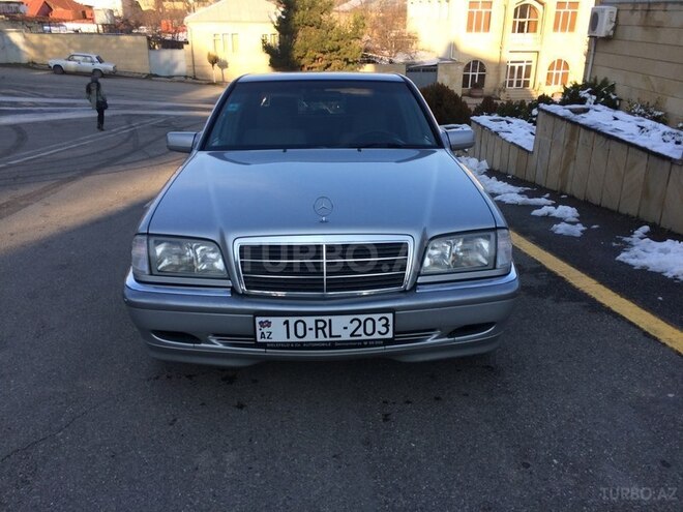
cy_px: 256
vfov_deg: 48.2
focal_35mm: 29
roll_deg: -0.1
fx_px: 572
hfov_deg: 61.7
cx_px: 342
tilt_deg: -24.9
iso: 32
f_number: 2.2
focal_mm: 4.15
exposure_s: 1/631
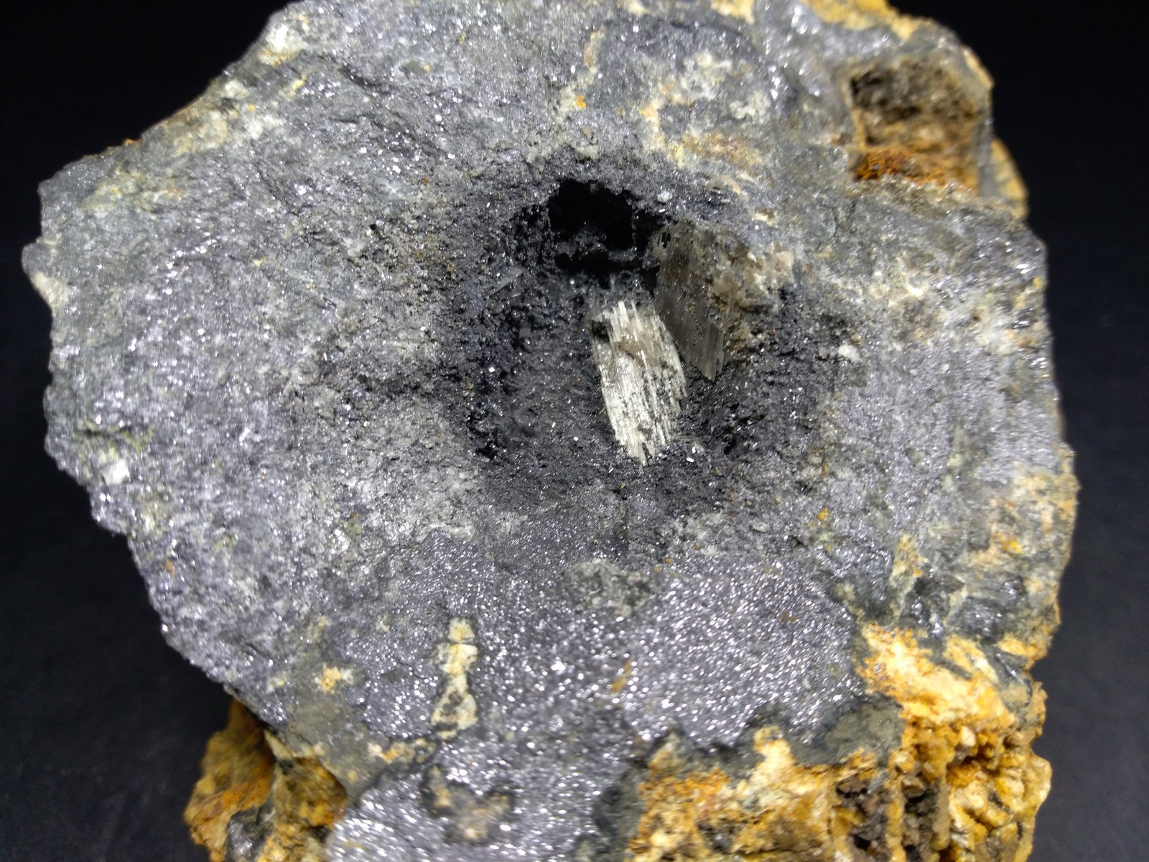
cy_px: 431
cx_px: 574
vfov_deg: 53.1
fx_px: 863
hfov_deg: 67.3
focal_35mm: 26
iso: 173
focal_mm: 3.54
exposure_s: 1/33.3
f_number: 2
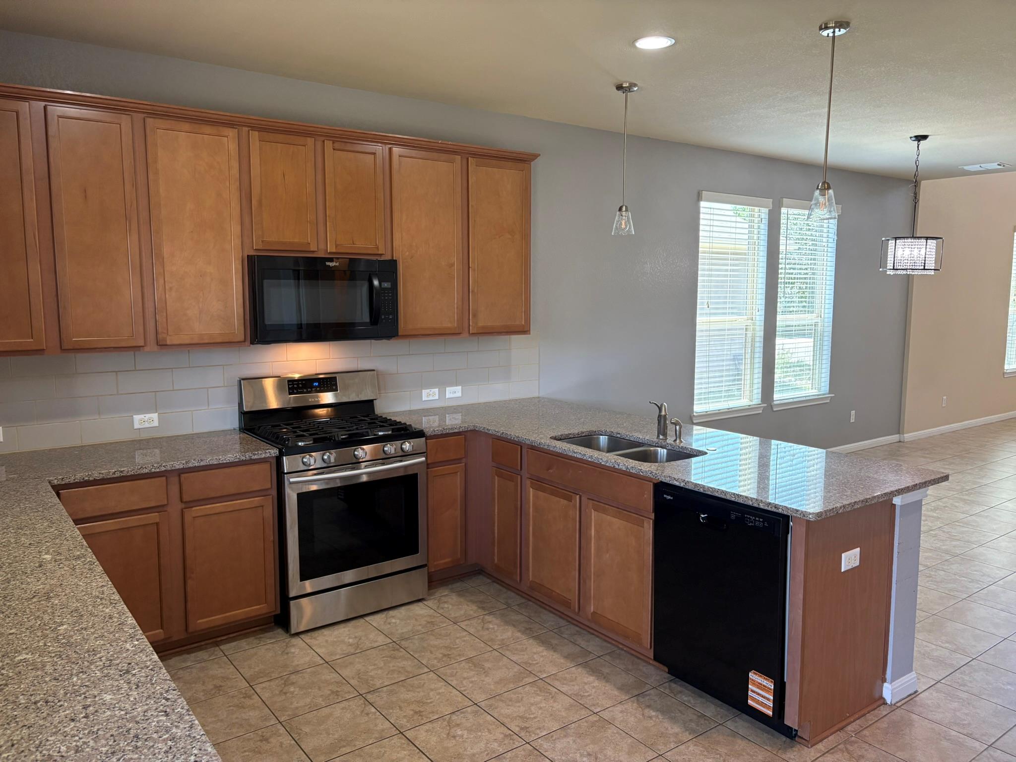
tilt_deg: -5.1
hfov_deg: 67.3
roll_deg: +0.4
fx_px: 763
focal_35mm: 26
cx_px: 508
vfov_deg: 53.1
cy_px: 381
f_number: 1.6
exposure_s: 1/120
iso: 200
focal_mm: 5.96
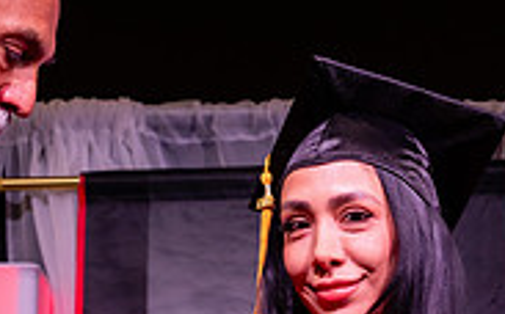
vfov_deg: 7.4
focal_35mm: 174
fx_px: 2393
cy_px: 412
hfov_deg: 12.0
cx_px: 349
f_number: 5.6
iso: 1250
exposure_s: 1/160
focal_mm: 47
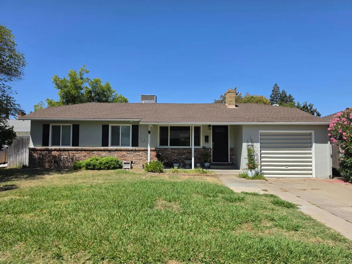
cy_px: 132
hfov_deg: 73.9
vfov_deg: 58.9
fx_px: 234
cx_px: 176
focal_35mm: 23
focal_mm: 6.5
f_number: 1.4
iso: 64
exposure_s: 1/10000
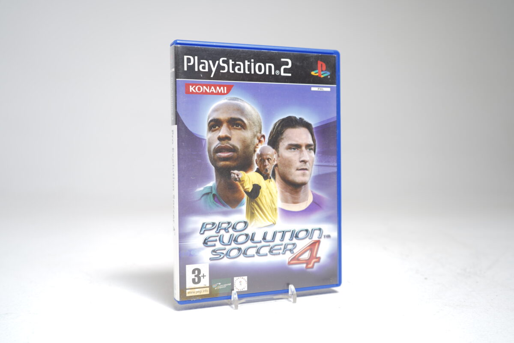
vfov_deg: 36.9
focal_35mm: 36
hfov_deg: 53.1
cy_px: 172
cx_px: 257
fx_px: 514
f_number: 5
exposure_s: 1/2.5
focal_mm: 36
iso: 64
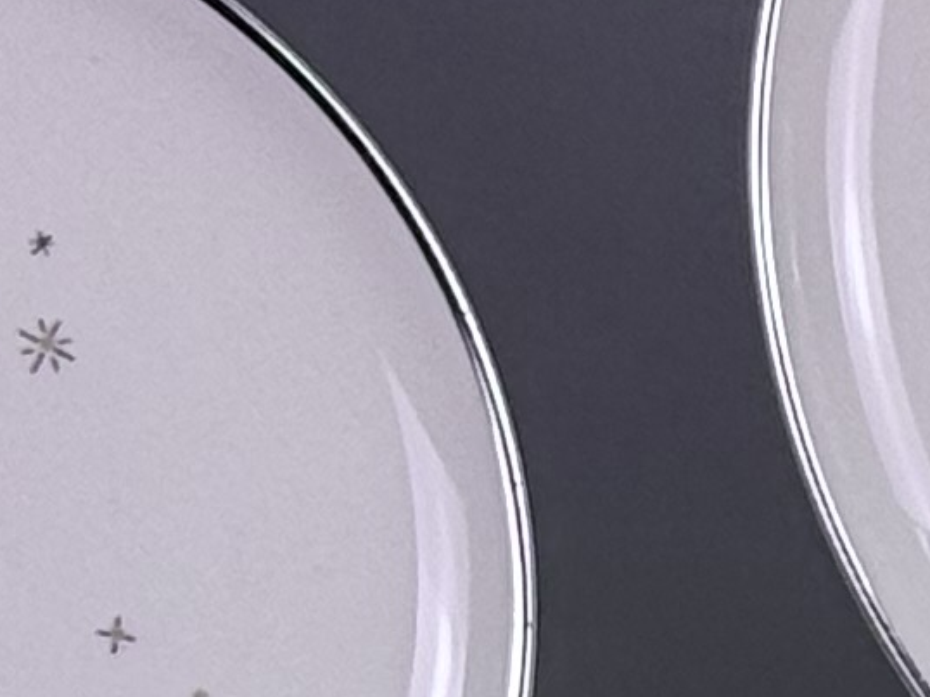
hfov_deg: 5.3
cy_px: 1019
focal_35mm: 360
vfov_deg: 4.1
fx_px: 9668
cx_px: 2131
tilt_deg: -20.6
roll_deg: -2.9
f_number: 1.78
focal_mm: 6.76
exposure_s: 1/287
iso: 64
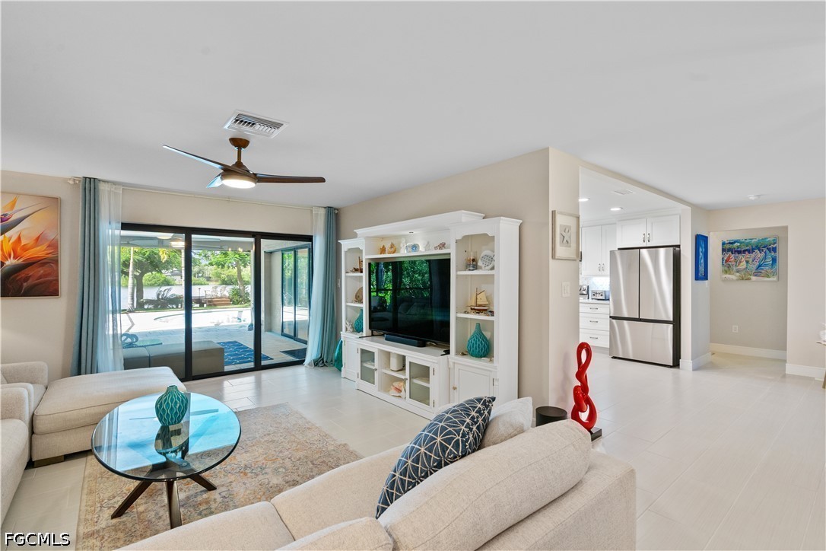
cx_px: 413
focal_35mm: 16
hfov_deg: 96.7
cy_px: 276
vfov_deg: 73.7
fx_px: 367
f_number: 8
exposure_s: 1/20
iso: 400
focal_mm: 16
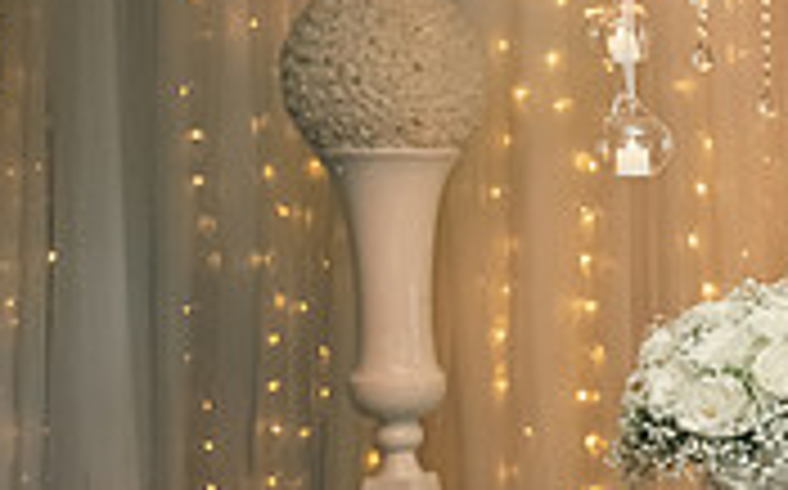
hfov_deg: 18.8
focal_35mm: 98
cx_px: 1175
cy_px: 371
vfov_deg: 13.3
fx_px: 2103
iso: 1250
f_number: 3.5
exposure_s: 1/160
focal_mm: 29
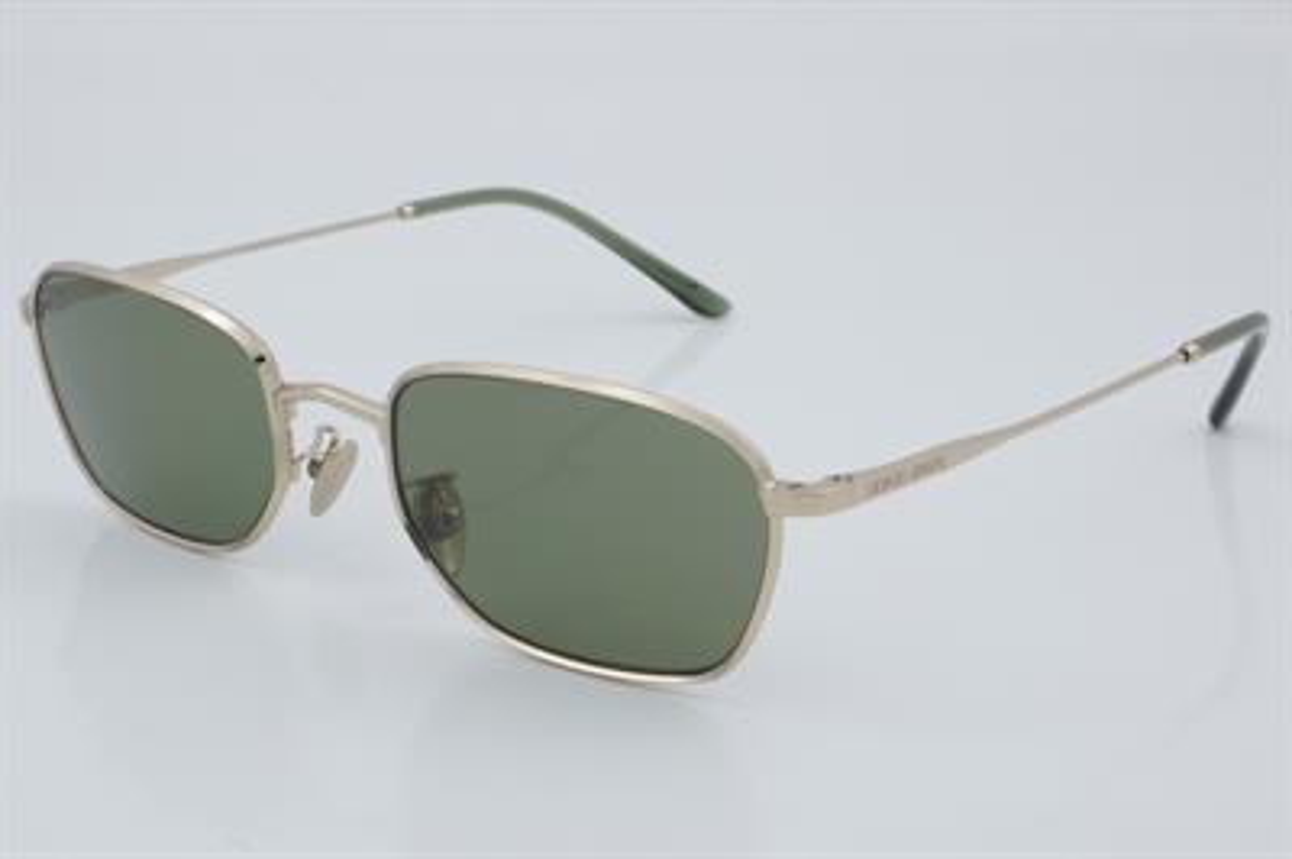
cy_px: 430
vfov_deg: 18.2
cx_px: 646
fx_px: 2689
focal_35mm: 75
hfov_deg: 27.0
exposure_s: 1/4
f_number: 32
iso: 100
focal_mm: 50
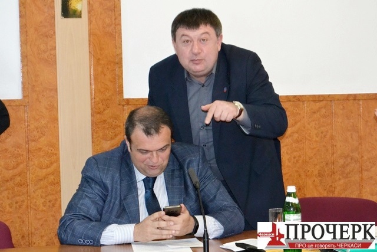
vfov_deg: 16.6
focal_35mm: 82
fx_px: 864
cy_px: 126
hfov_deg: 24.6
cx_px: 188
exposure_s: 1/60
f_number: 5.6
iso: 3200
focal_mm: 55
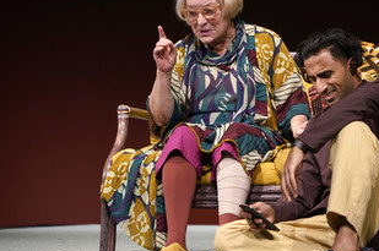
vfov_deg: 6.7
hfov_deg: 10.1
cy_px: 127
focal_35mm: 203
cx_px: 256
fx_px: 2134
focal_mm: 139
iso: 1600
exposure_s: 1/200
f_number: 5.6
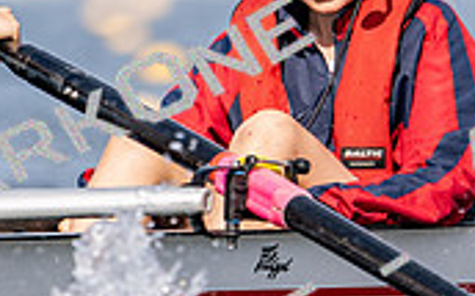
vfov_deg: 0.6
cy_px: -14
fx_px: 26697
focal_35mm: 2065
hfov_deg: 1.0
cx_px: 232
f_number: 4.5
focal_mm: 400
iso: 160
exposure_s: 1/2500
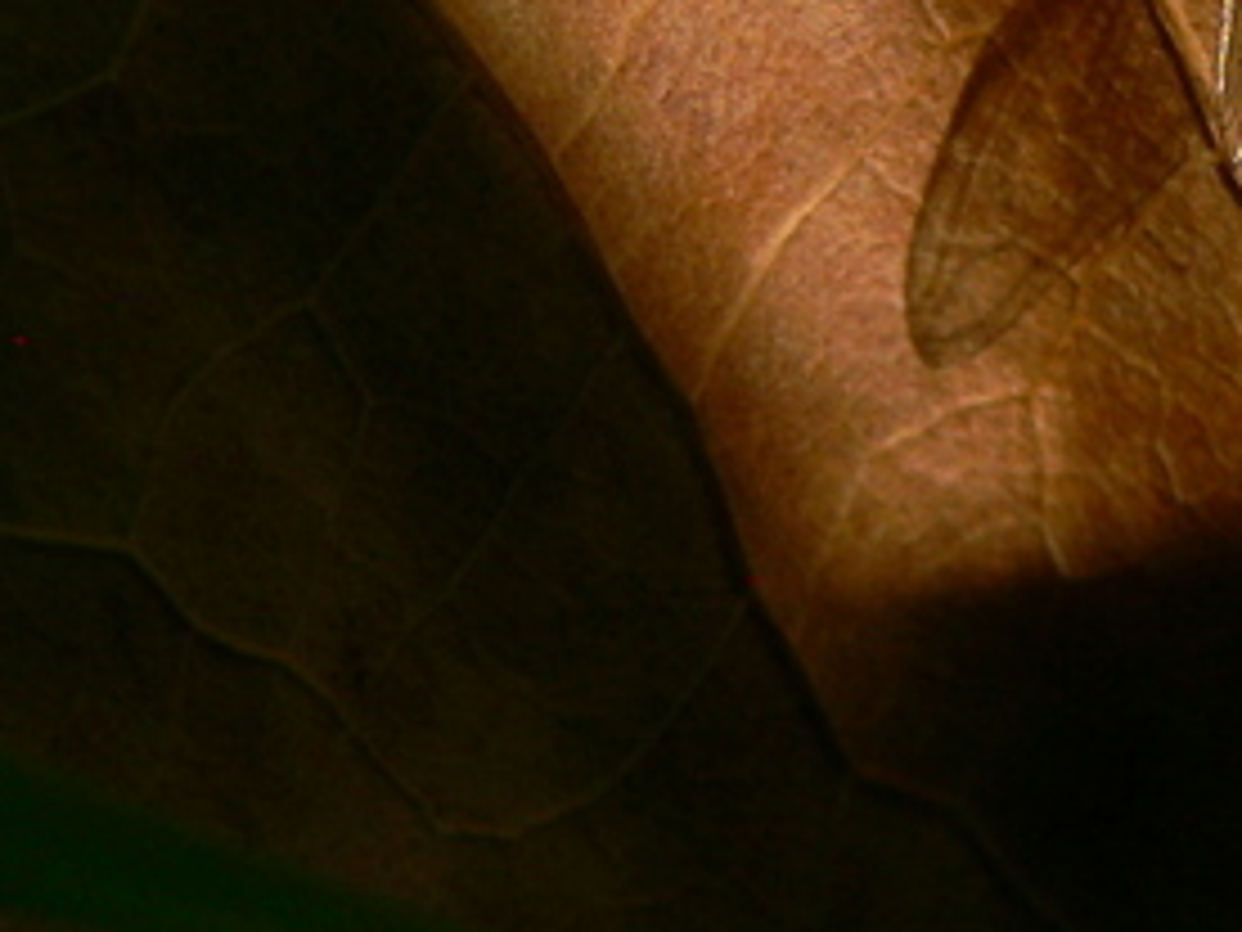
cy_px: 72
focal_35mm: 312
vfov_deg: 4.8
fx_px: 11194
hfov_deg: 6.3
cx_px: 1388
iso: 80
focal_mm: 16.8
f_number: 4.6
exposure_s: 1/1000
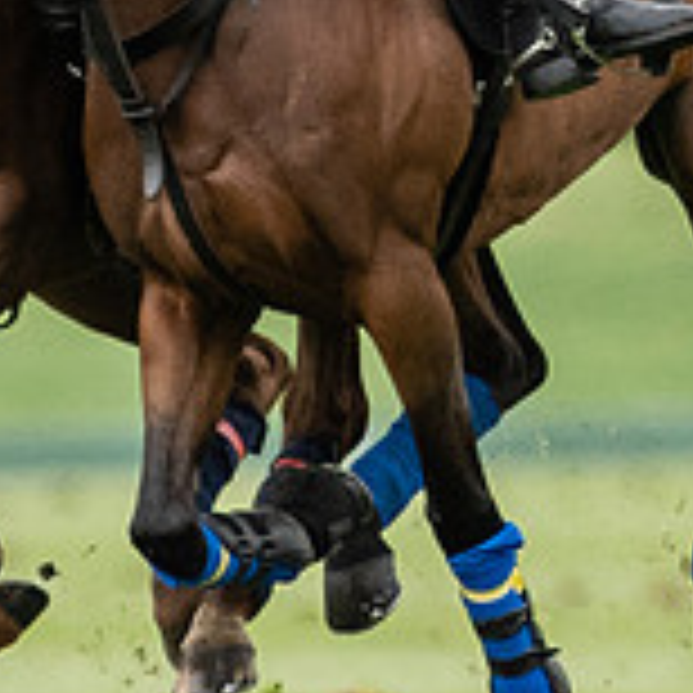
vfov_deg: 0.6
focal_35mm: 3106
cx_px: 59
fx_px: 70350
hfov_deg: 0.6
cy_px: 950
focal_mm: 300
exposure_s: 1/6400
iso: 640
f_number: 2.8
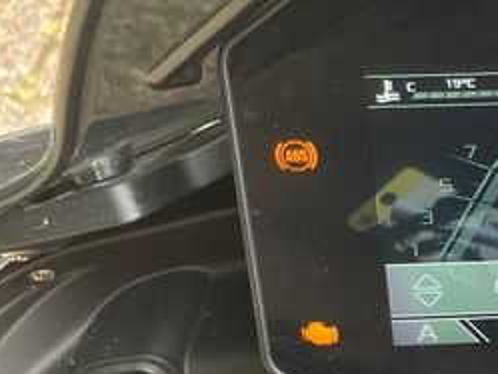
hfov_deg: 24.4
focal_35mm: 72
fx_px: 1036
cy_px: 256
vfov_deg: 20.4
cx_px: 600
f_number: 1.8
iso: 80
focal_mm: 3.99
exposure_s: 1/100
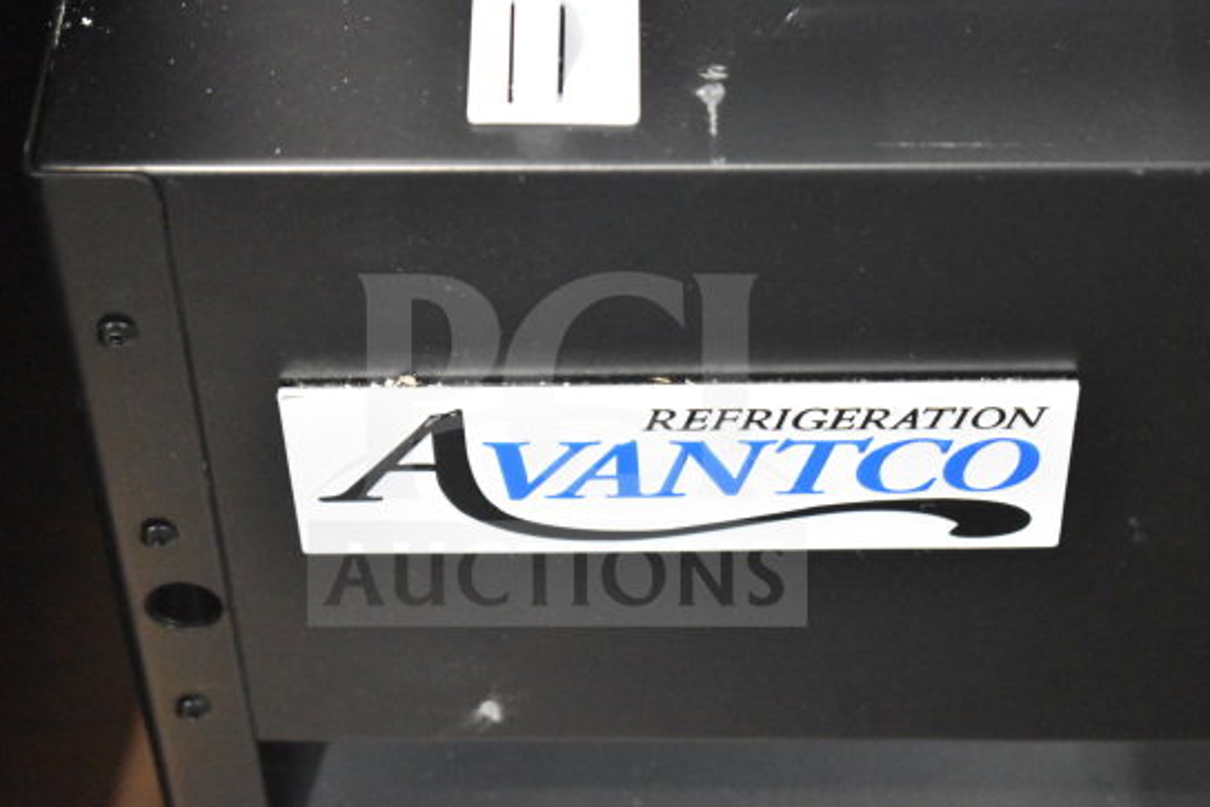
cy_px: 450
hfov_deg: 22.0
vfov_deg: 14.8
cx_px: 556
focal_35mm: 93
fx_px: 3112
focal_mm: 55
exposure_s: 1/100
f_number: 5.6
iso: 10000
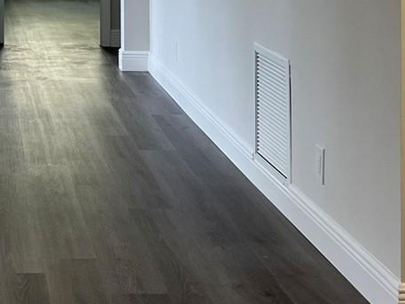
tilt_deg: -1.2
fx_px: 1065
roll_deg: +0.2
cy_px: -122
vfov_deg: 15.3
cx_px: -27
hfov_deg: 20.6
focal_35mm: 91
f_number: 1.5
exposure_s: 1/120
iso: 80
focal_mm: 5.7
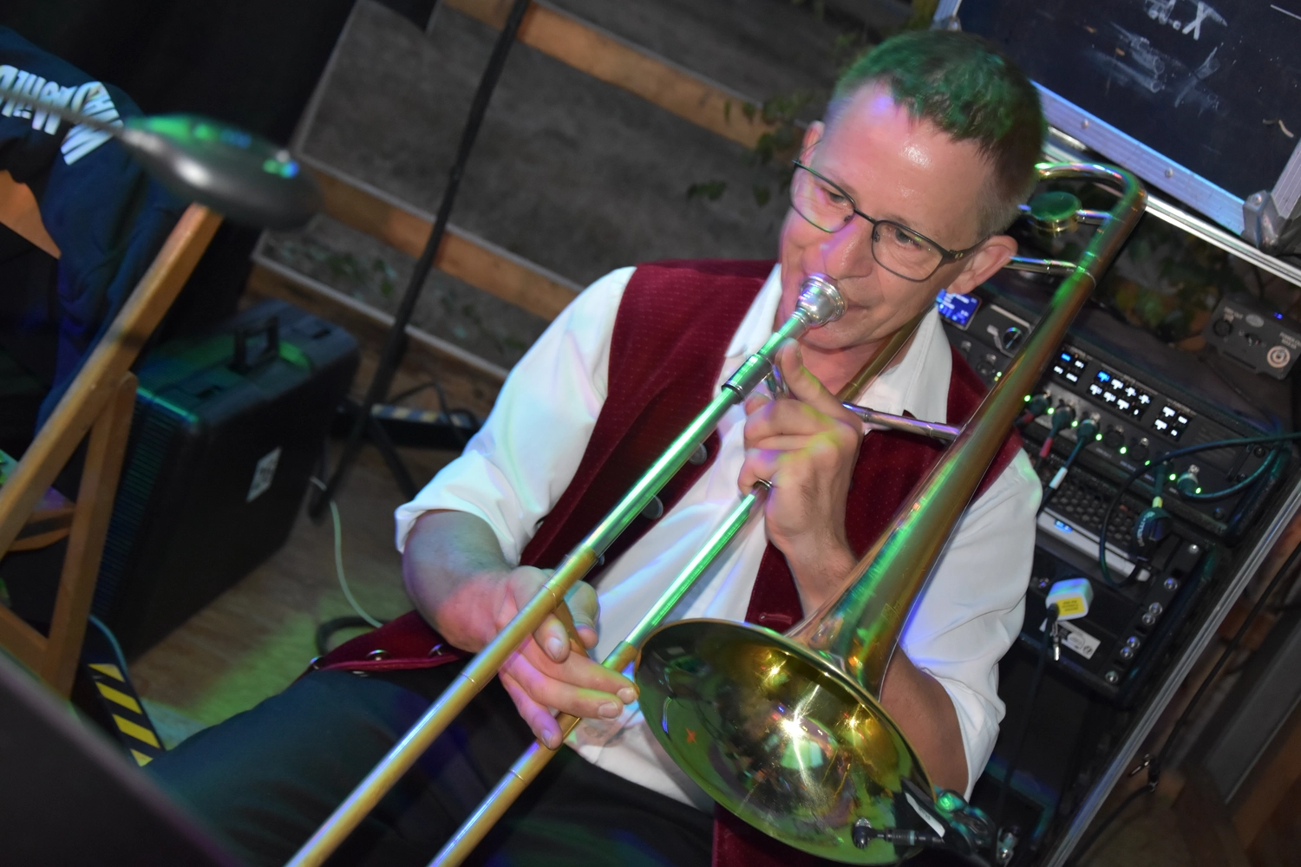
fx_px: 1735
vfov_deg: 28.1
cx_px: 650
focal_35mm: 48
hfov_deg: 41.1
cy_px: 434
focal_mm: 32
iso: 2000
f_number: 4.2
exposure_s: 1/60
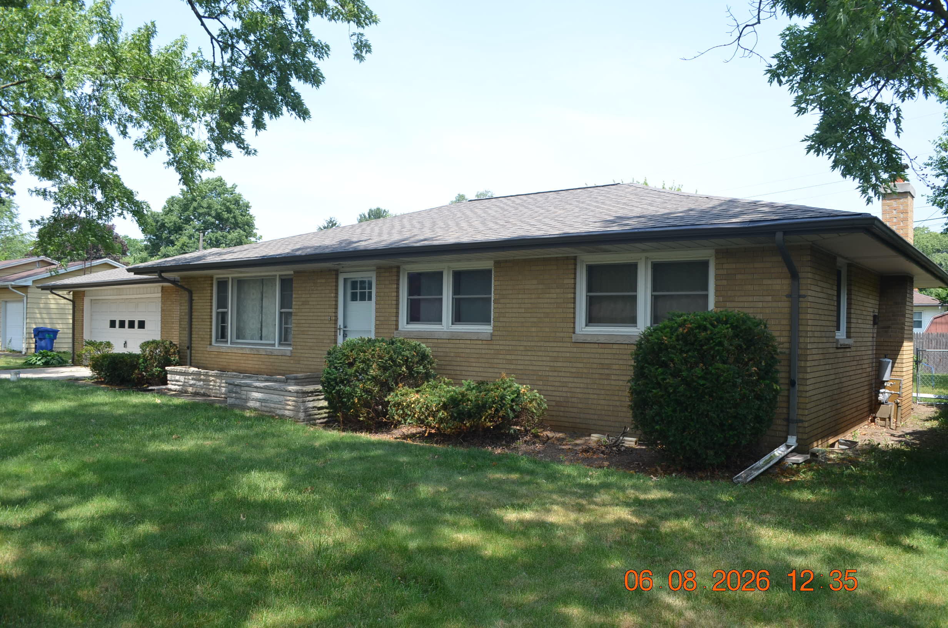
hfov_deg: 67.5
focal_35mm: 27
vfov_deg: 47.7
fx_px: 710
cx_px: 474
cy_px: 314
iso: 200
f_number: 6.3
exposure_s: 1/160
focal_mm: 18
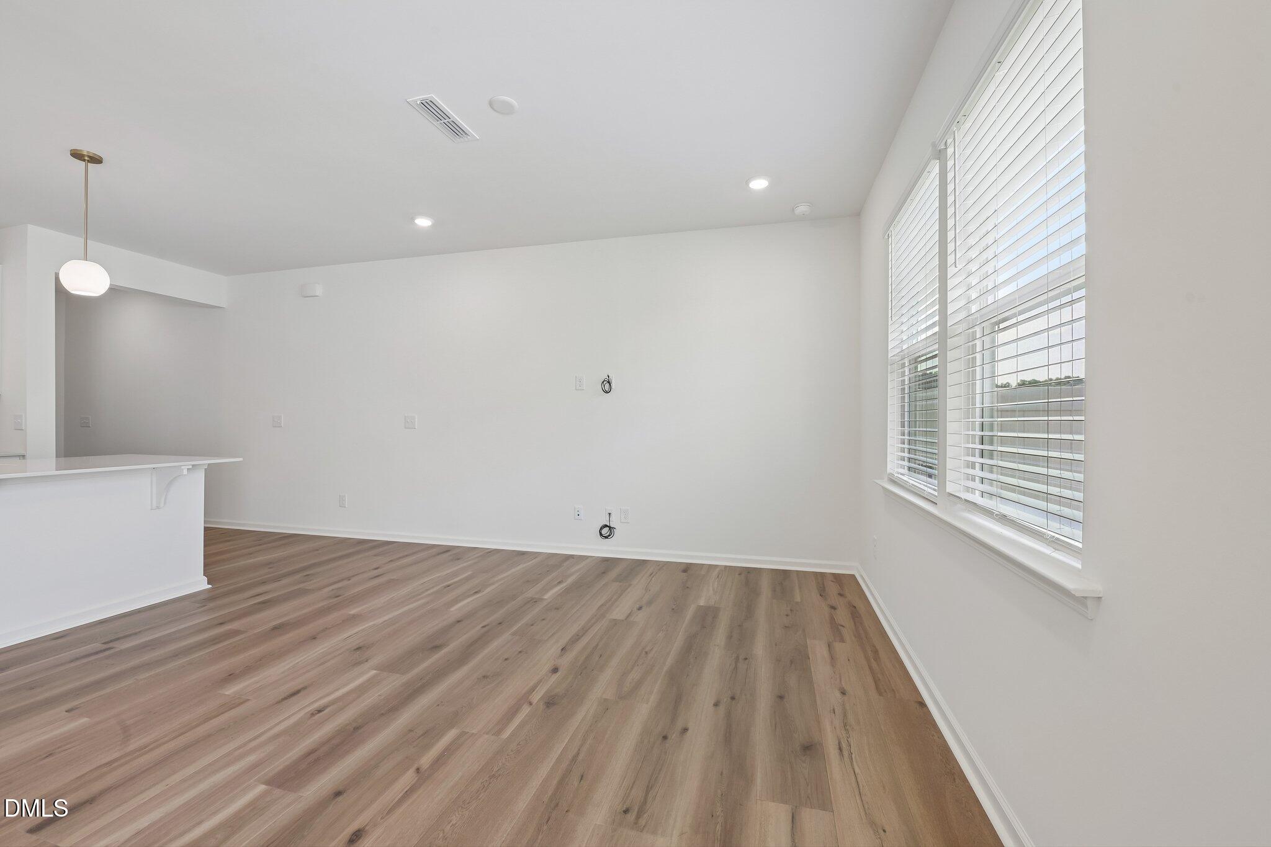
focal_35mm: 14
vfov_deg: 81.2
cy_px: 424
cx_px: 636
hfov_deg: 104.3
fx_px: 494
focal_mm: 14
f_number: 9
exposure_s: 1/30
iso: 200
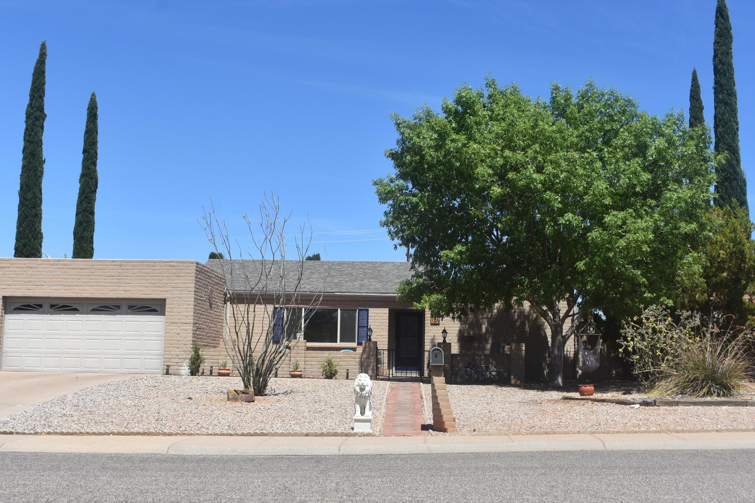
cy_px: 191
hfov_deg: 43.6
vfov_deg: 29.8
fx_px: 944
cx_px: 365
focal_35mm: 45
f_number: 8
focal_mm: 24
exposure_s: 1/500
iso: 160
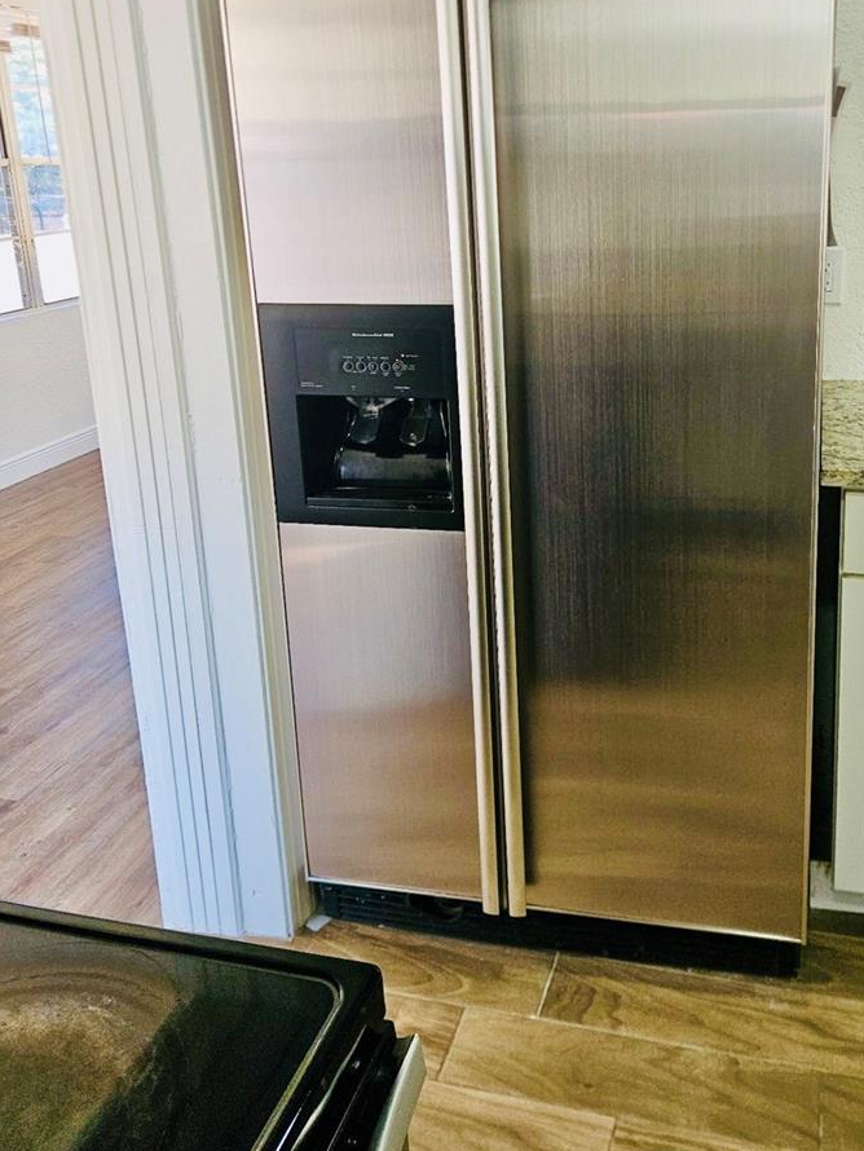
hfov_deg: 44.8
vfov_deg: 57.4
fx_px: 1031
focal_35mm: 31
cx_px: 570
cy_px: 411
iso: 103
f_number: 1.8
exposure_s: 1/60.2
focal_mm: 5.4
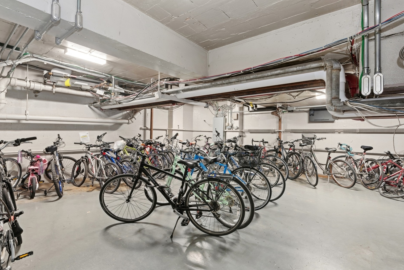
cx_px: 199
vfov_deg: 73.8
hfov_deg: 96.7
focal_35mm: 16
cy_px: 140
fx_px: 180
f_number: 11
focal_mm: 15
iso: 250
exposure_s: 2
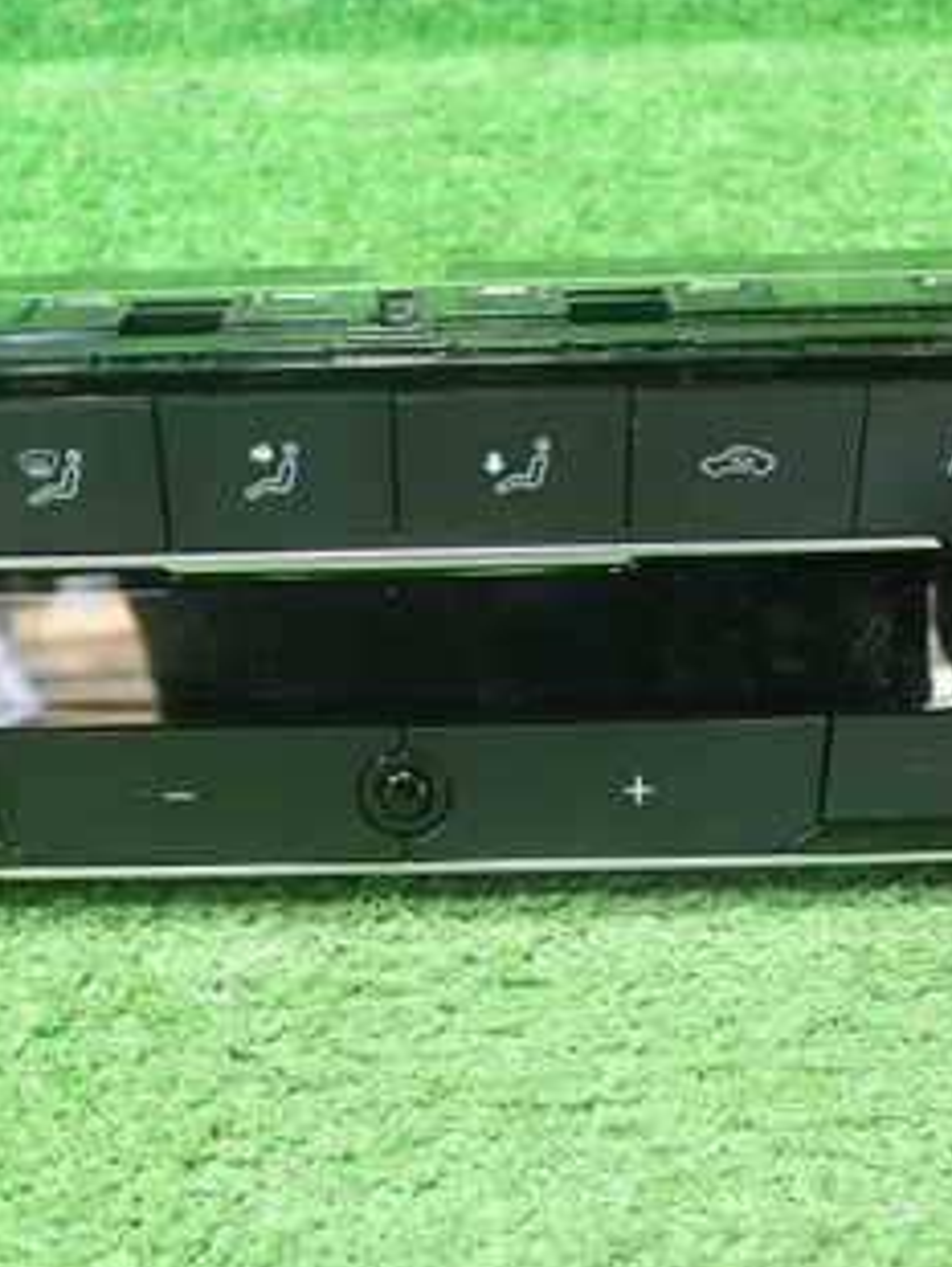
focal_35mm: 58
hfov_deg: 25.2
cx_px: 396
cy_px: 683
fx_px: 2124
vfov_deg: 33.2
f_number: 2.3
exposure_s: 1/100
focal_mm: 5.5
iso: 800
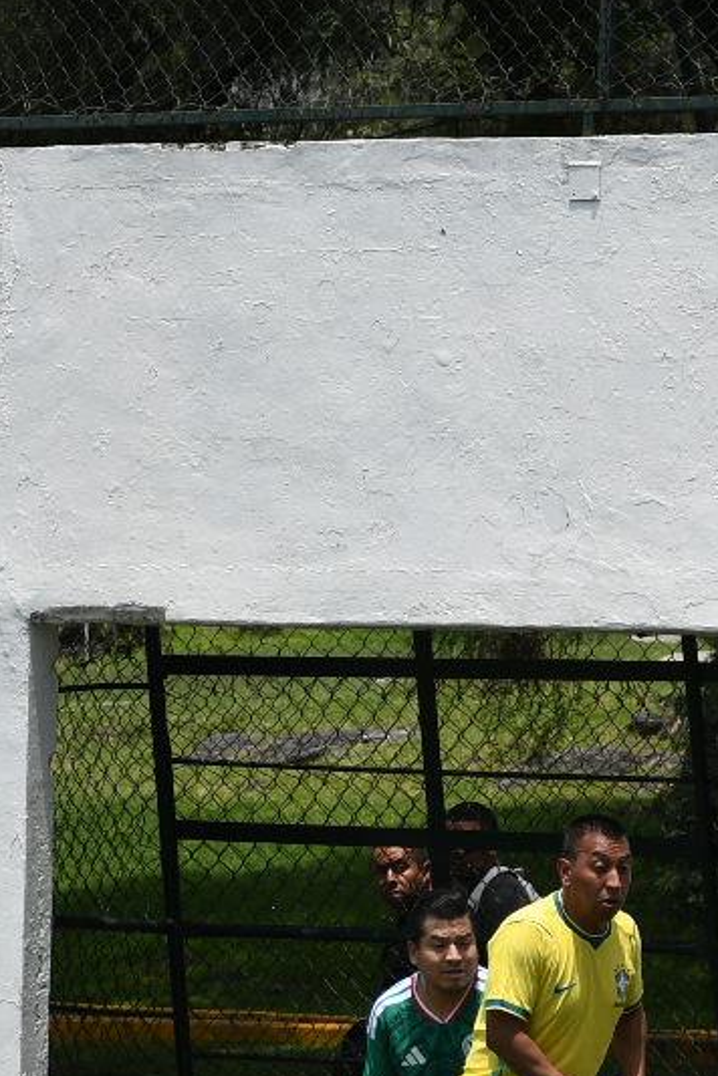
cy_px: 999
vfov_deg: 8.0
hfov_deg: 5.4
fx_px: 7628
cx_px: 680
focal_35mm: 255
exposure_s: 1/1000
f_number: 5
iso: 160
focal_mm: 56
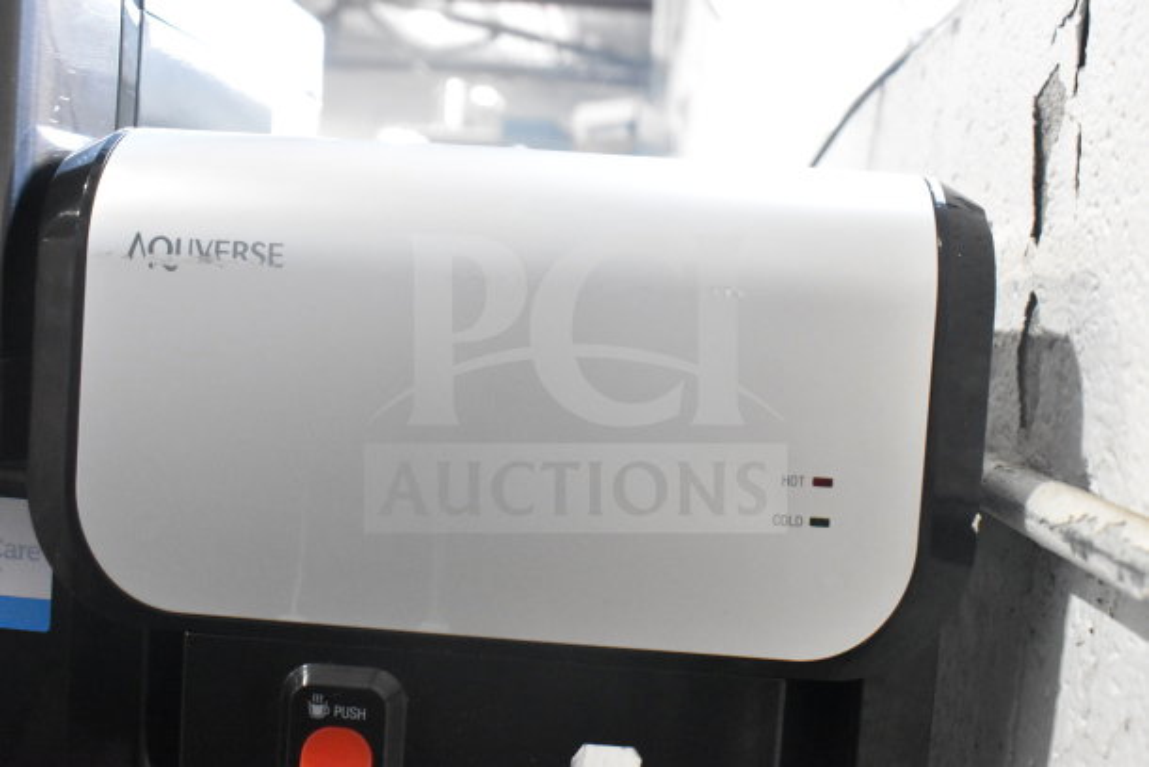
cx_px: 574
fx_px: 1341
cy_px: 384
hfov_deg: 46.4
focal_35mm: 42
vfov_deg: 31.9
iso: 6400
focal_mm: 28
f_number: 7.1
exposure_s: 1/200
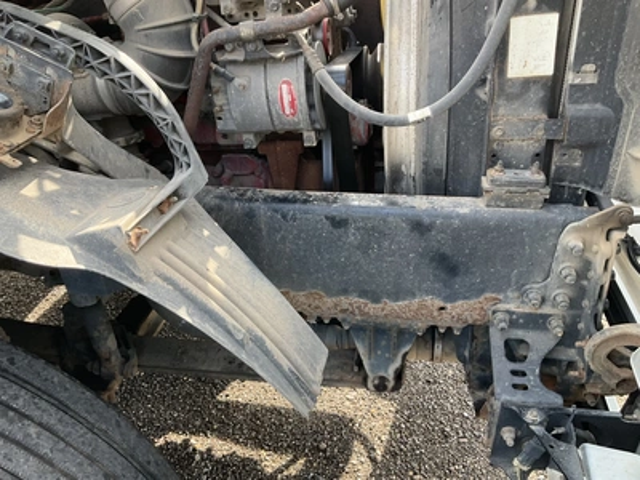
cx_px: 320
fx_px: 536
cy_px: 240
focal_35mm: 29
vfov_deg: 48.2
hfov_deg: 61.7
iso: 25
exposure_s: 1/155
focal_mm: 3
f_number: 1.8
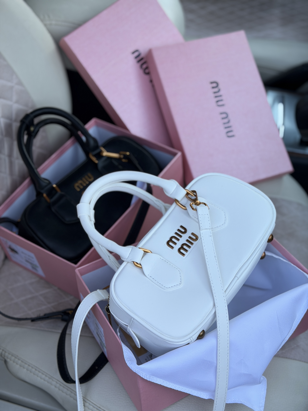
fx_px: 569
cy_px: 206
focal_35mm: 48
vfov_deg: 39.7
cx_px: 154
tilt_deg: -47.1
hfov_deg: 30.3
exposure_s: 1/754
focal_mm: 6.76
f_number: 1.78
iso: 64
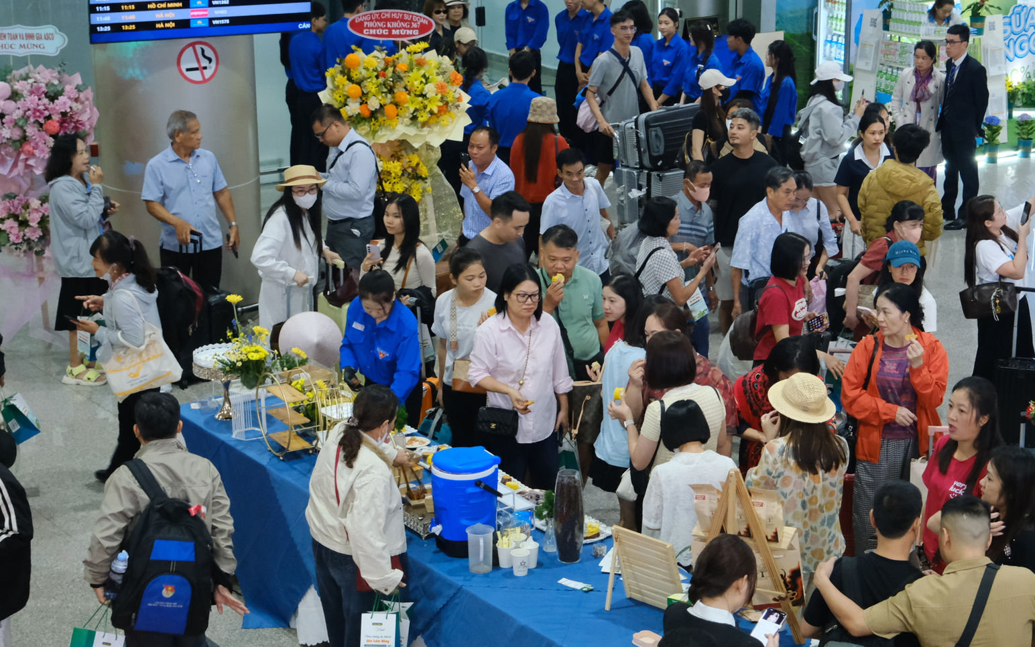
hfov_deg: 28.1
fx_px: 2059
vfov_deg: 17.8
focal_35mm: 73
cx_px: 682
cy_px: 283
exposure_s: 1/100
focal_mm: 35.8
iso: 4000
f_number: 4.5
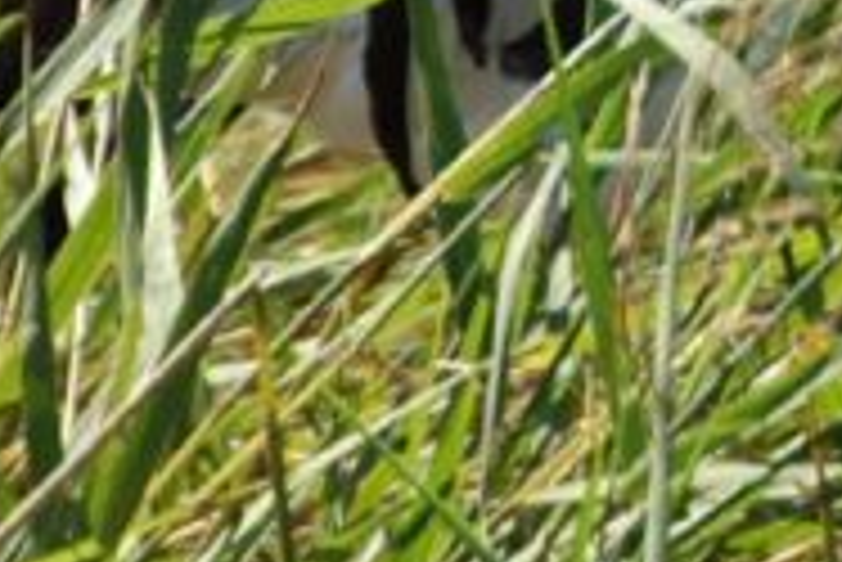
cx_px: 1369
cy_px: -611
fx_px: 28766
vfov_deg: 1.1
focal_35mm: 1229
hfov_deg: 1.7
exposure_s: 1/500
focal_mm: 150
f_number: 5.6
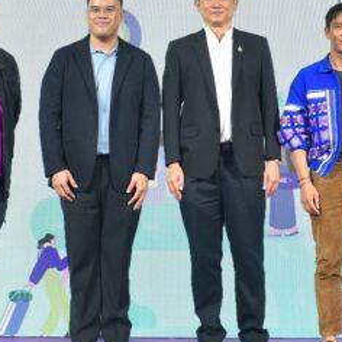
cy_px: 15
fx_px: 1051
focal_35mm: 94
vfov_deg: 18.1
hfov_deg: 18.5
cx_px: 164
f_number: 5.6
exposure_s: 1/100
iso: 640
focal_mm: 34
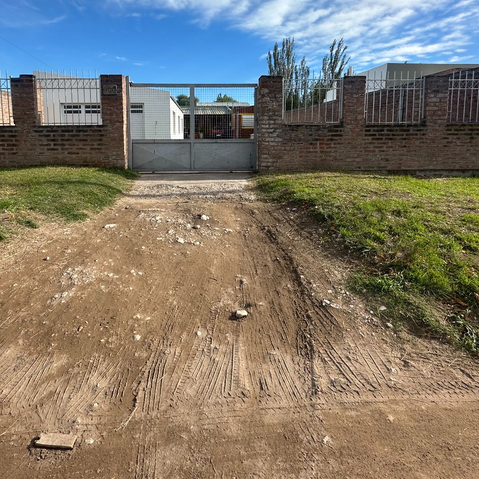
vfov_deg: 68.1
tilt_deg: -6.1
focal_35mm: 22
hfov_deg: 69.3
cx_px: 208
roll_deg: -0.9
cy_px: 169
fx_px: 344
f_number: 2.2
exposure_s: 1/1435
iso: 40
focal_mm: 2.22
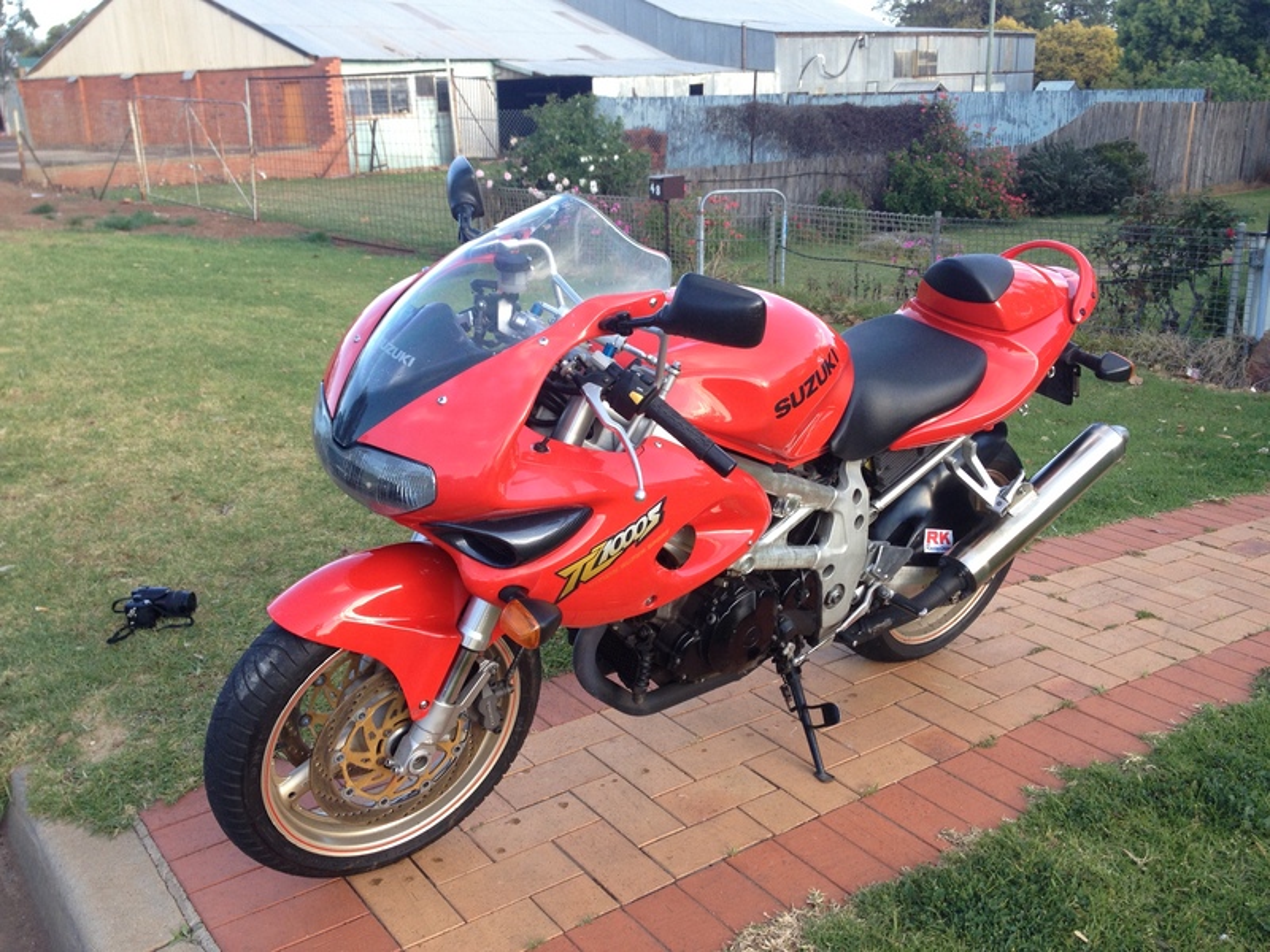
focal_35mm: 35
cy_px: 476
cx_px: 635
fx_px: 1284
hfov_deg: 52.6
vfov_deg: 40.7
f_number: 2.4
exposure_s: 1/224
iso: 50
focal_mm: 4.28
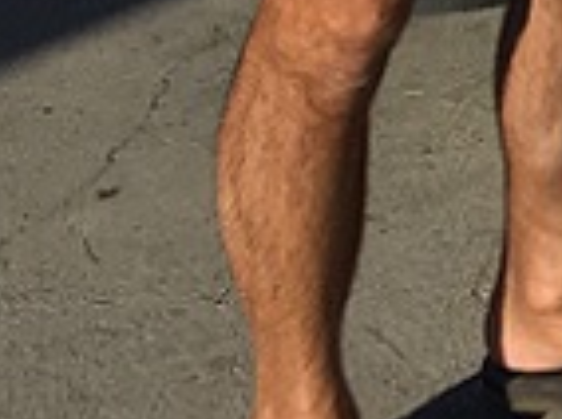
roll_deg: -2.3
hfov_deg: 7.9
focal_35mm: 206
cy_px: -597
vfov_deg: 6.8
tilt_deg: -7.7
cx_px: 1852
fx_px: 3339
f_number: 2.2
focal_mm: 4.15
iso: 25
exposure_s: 1/3497
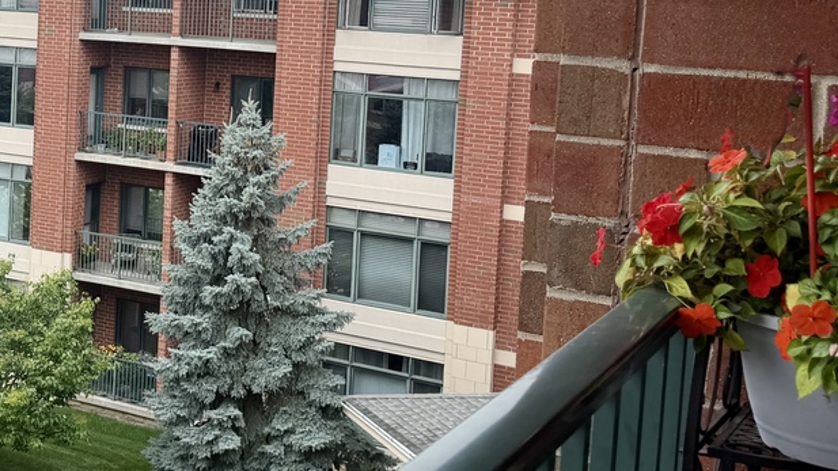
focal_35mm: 61
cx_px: 75
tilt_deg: -2.7
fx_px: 1355
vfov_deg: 19.5
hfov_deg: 32.5
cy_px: 98
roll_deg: -1.4
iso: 80
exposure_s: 1/1292
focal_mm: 6.76
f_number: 1.78
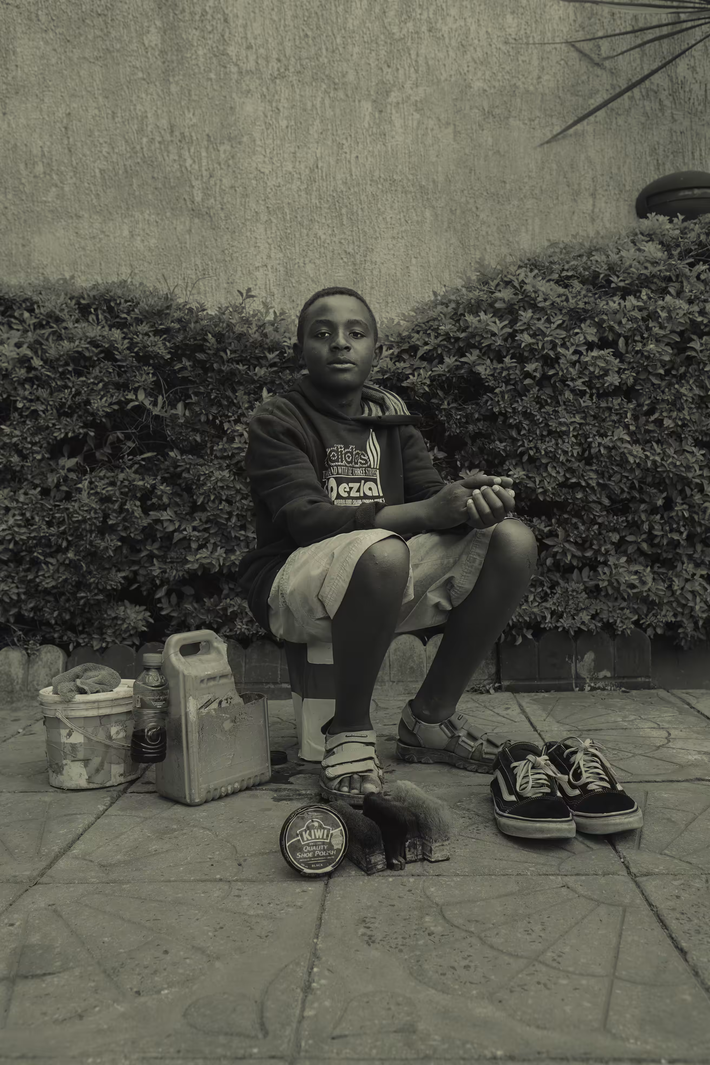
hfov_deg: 43.6
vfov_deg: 61.9
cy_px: 532
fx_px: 887
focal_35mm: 30
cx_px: 355
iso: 200
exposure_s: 1/125
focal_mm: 20
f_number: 4.5
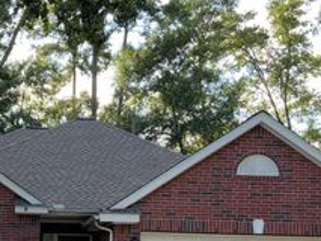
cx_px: 47
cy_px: 221
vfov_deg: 21.1
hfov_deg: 27.7
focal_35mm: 68
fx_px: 631
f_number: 1.8
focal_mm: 3
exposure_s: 1/187
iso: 16
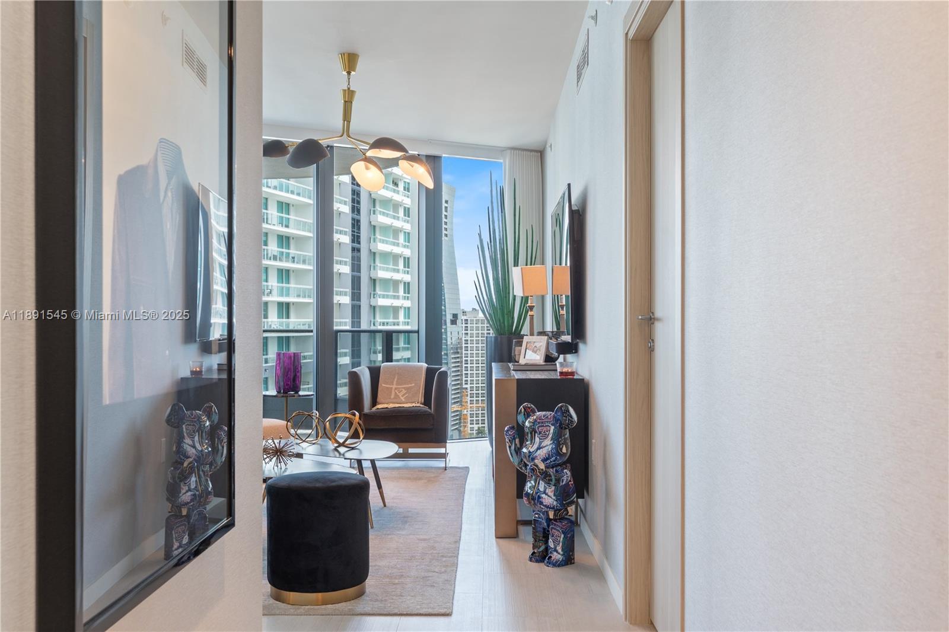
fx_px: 922
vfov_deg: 37.8
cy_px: 316
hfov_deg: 54.4
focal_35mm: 35
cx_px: 474
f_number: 9
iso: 800
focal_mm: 35
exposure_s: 1/4
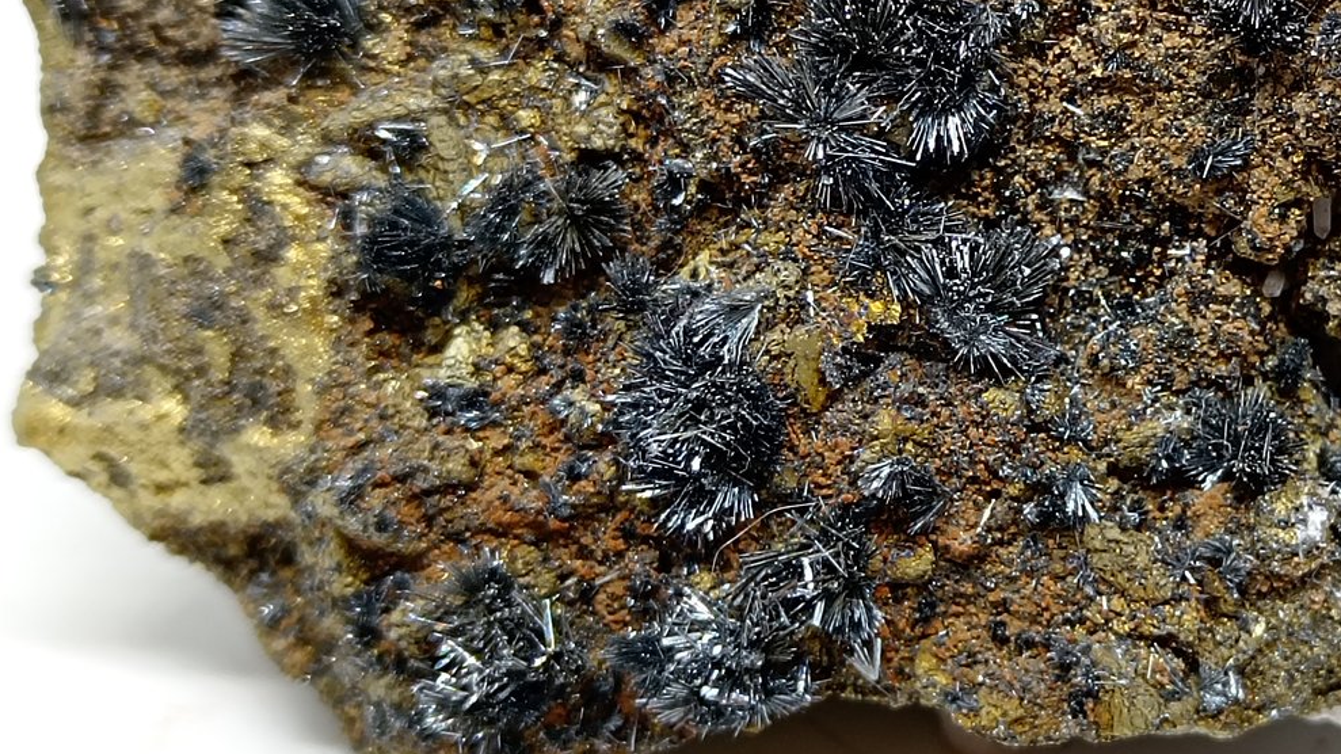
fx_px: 2382
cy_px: 269
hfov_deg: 30.9
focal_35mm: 67
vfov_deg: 17.9
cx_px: 995
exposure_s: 1/60
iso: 302
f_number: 1.9
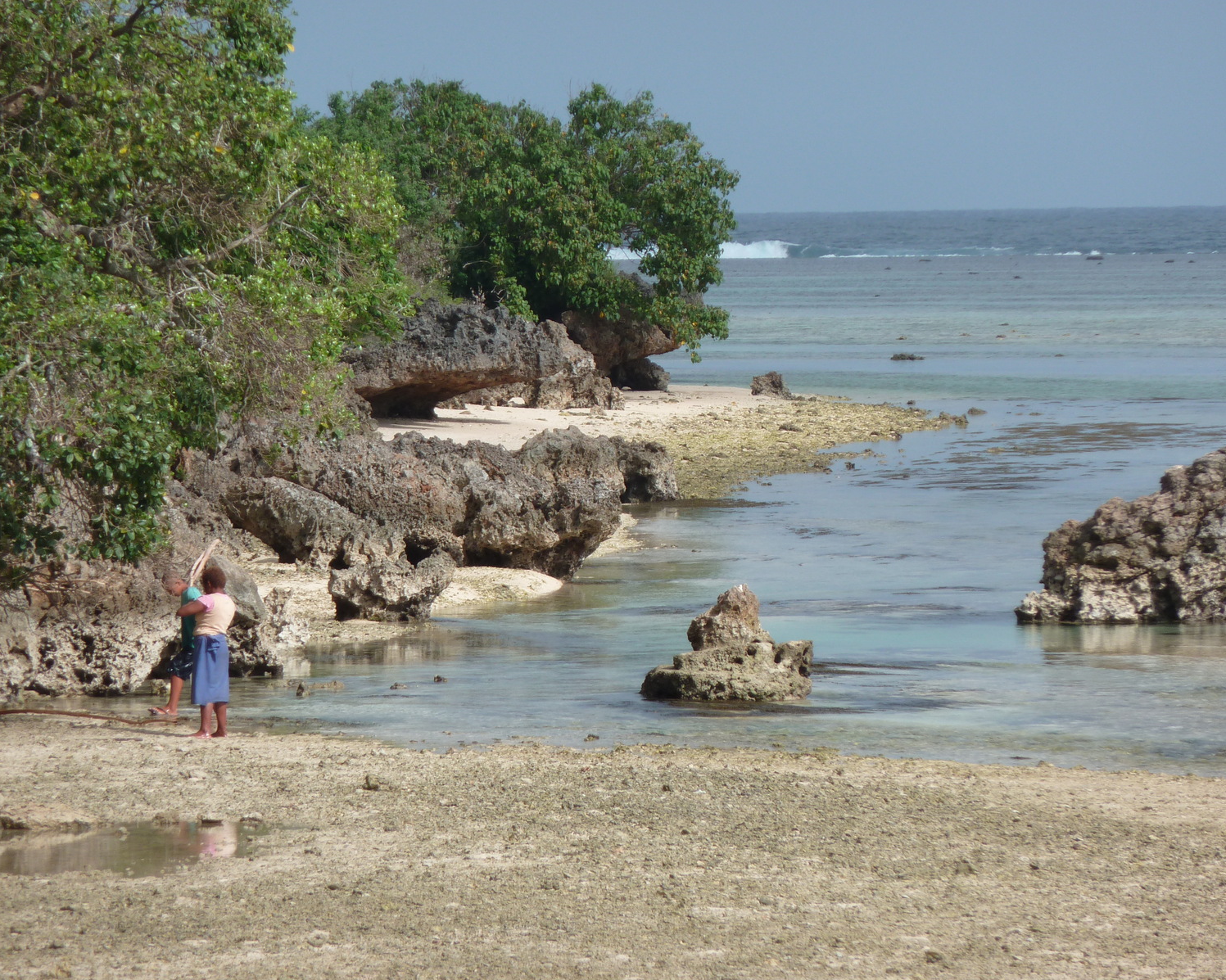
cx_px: 586
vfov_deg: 4.9
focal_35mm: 313
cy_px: 490
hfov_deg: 6.2
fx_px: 11355
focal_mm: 49.2
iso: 80
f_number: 4.9
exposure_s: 1/500
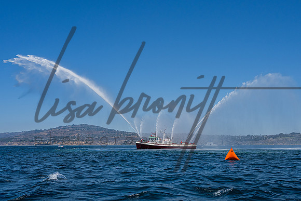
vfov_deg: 37.0
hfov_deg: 53.3
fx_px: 300
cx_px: 162
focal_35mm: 36
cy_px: 110
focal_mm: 28
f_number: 8
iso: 400
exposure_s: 1/1600
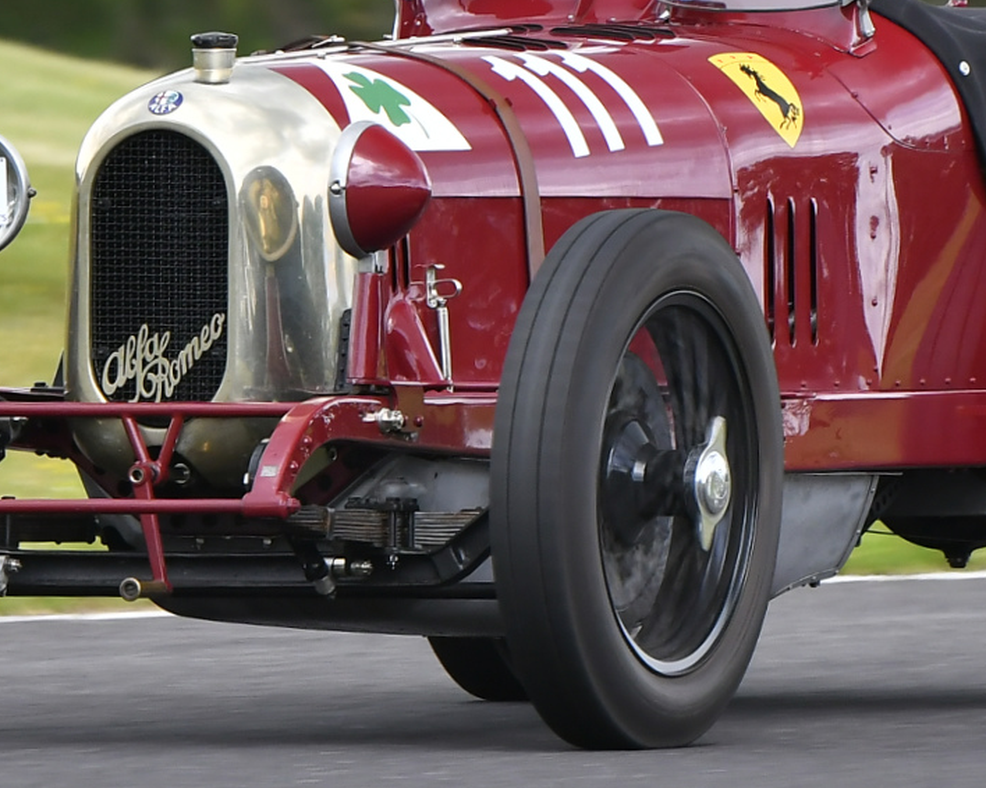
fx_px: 32500
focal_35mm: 1114
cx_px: 673
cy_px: 230
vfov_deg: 1.4
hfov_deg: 1.7
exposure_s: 1/250
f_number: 6.3
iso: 560
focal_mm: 280
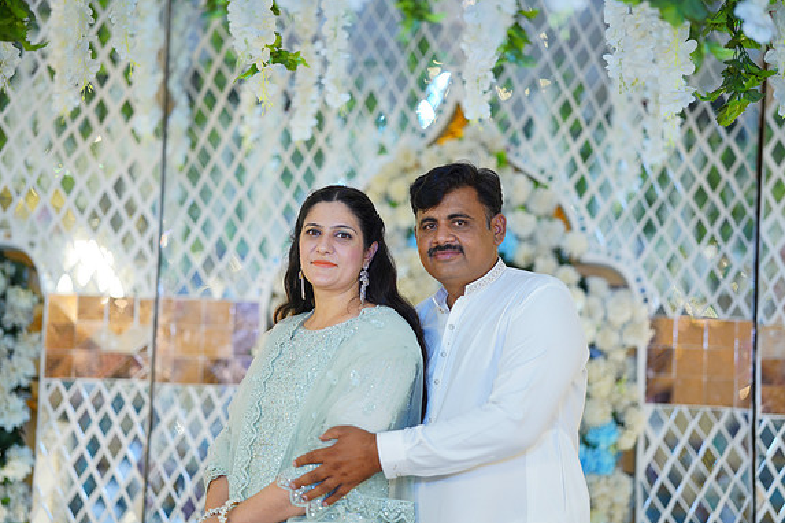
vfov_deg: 15.9
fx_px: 1875
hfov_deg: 23.6
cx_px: 396
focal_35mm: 86
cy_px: 261
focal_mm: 85
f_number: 1.4
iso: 100
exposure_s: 1/160
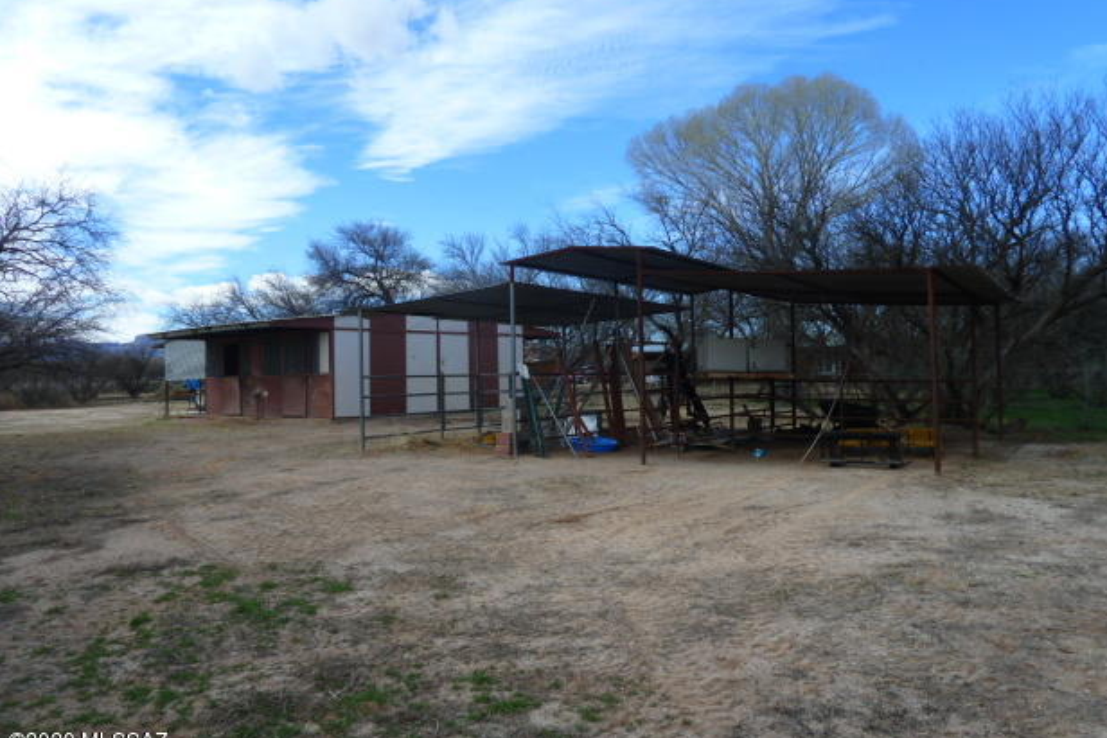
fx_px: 830
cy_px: 347
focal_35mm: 27
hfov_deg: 67.4
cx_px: 573
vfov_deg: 47.9
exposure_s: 1/320
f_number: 4
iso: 80
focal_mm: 4.1
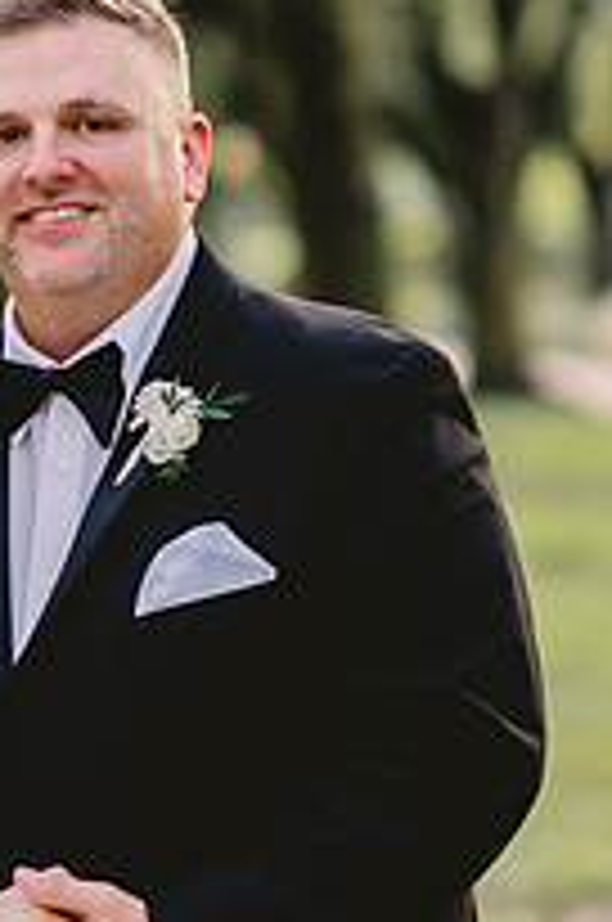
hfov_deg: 7.3
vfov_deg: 11.0
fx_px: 4784
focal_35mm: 187
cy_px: 711
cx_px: -58
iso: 1250
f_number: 2
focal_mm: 85
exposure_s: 1/400
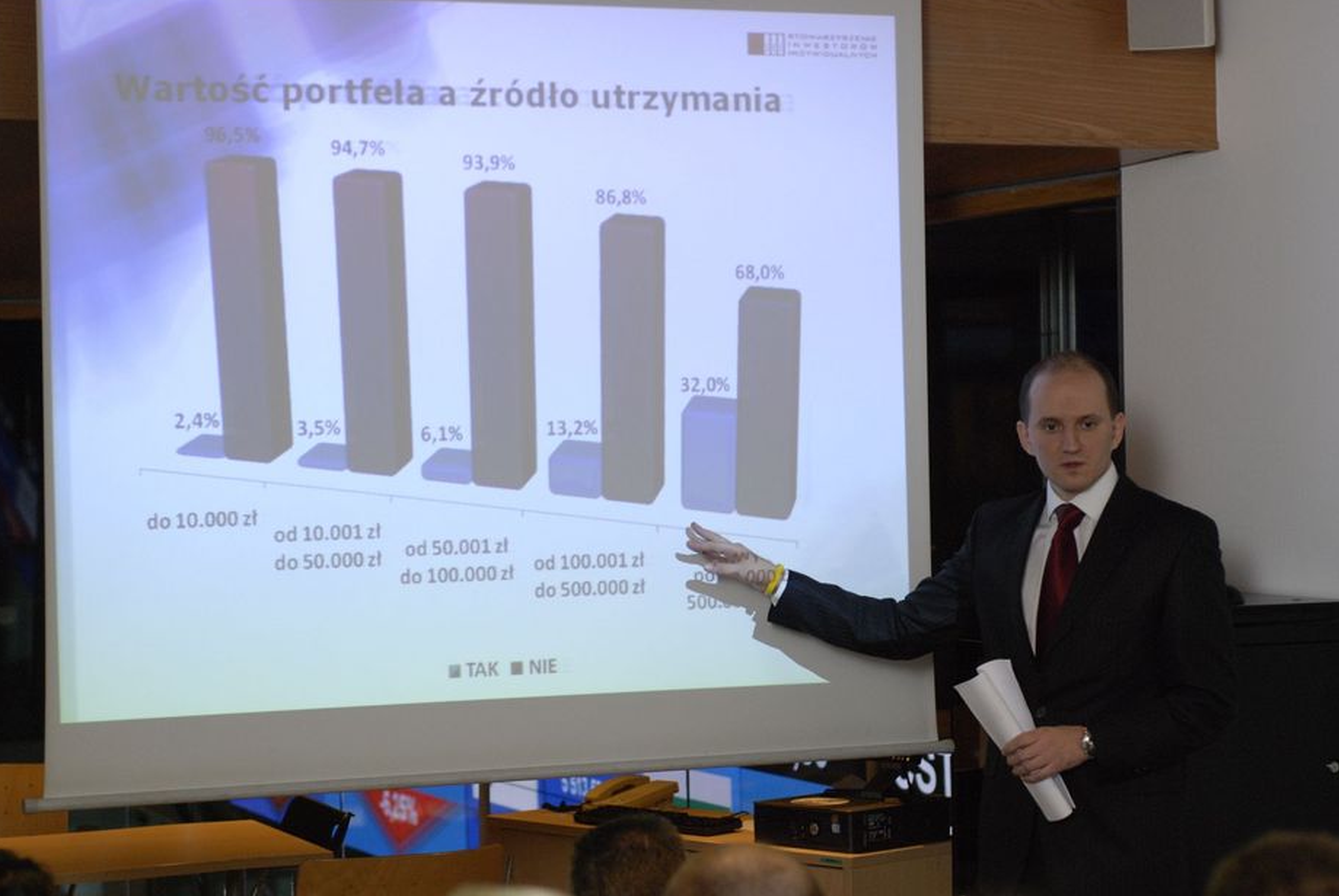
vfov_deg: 17.1
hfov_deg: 25.3
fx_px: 2979
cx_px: 635
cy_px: 465
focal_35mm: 80
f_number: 2.8
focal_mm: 50
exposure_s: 1/200
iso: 640
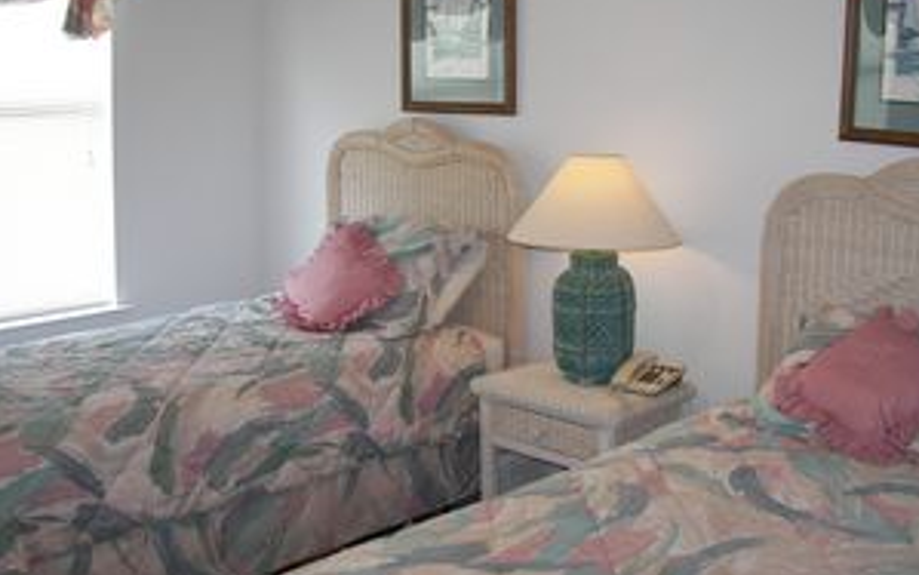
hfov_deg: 42.6
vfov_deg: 27.4
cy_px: 231
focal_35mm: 47
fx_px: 1177
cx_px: 510
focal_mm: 6
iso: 64
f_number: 2.8
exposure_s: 1/30
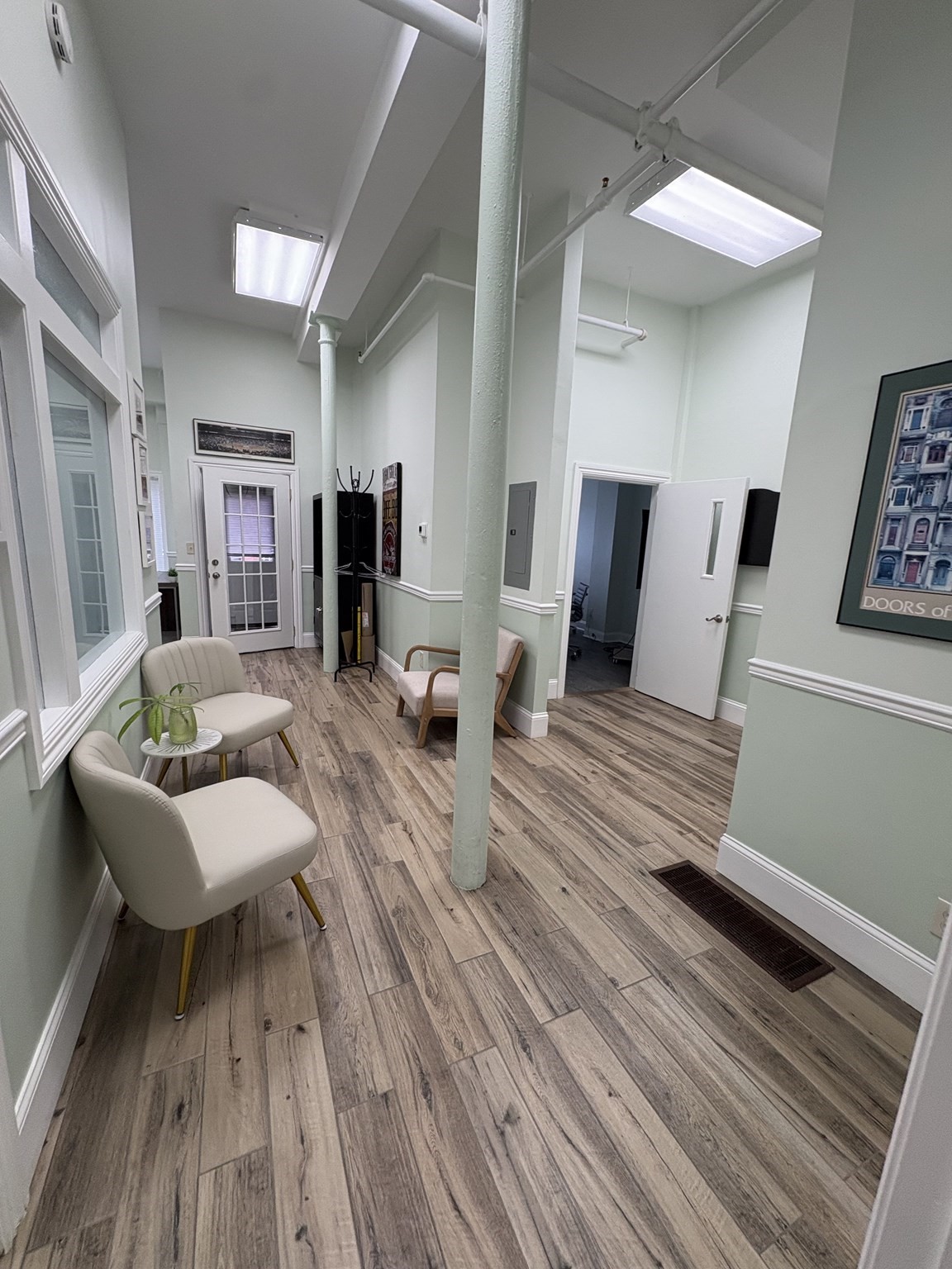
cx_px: 476
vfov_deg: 102.1
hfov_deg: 85.7
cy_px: 634
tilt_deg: -8.2
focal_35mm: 14
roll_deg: -3.6
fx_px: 513
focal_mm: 2.22
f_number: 2.2
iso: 200
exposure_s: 1/120
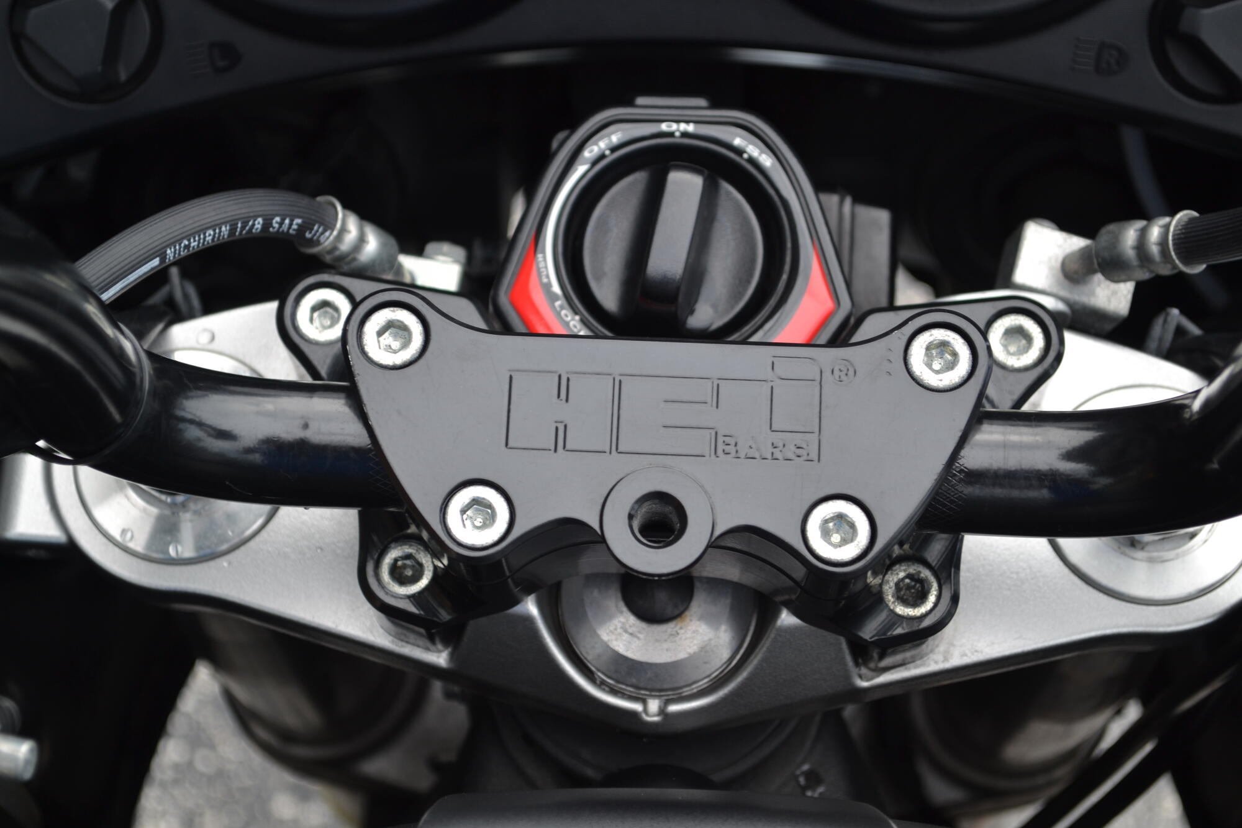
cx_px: 621
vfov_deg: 18.9
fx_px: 2484
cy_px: 414
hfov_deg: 28.1
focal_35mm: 72
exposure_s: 1/125
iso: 110
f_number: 5.6
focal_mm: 48
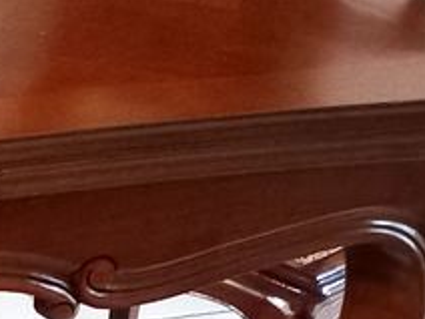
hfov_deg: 13.7
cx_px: -471
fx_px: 1449
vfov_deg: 12.5
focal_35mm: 118
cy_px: 287
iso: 4000
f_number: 1.8
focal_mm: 4.6
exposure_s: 1/16
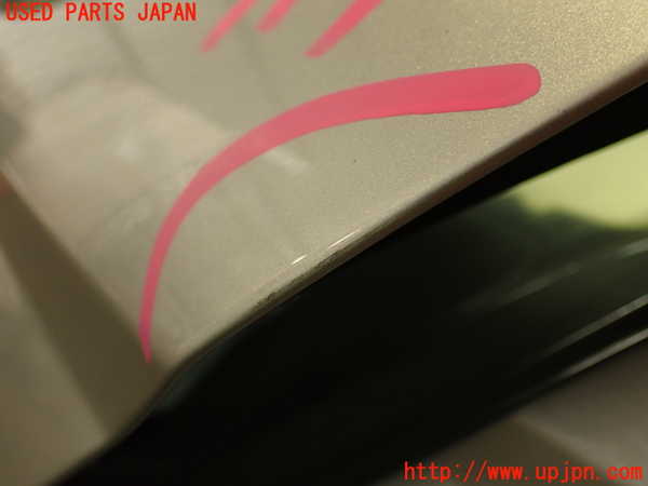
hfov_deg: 51.4
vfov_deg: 39.7
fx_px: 674
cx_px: 324
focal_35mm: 36
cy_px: 243
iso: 200
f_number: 2.5
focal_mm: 6.37
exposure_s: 1/40
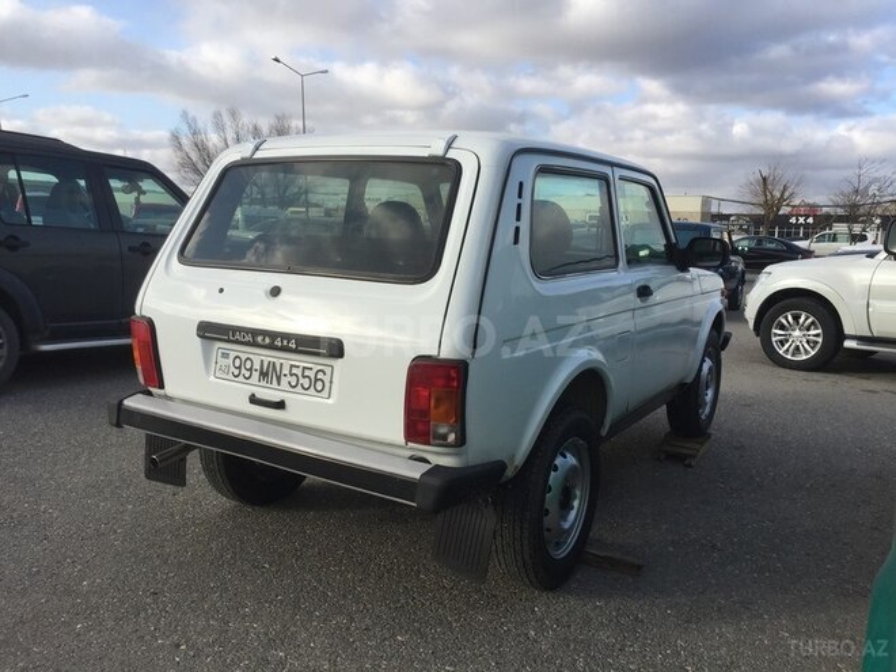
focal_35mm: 29
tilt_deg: -9.1
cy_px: 336
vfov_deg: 48.2
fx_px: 751
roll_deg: -1.1
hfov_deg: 61.7
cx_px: 448
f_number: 2.2
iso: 32
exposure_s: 1/1130
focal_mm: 4.15
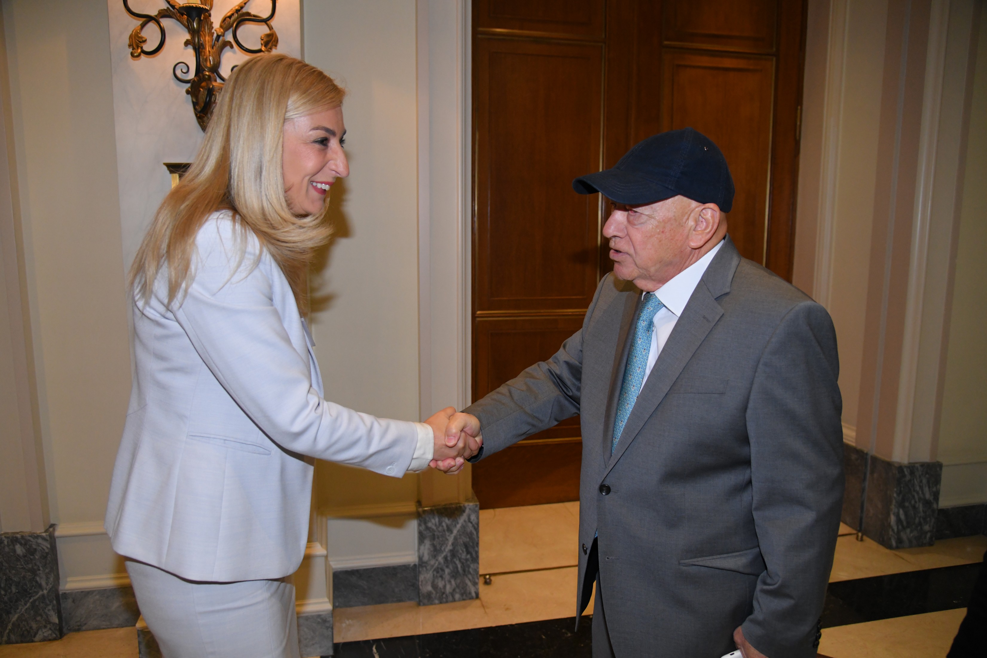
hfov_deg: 73.7
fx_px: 658
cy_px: 329
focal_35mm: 24
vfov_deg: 53.1
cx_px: 494
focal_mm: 24
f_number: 4
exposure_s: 1/250
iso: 2500
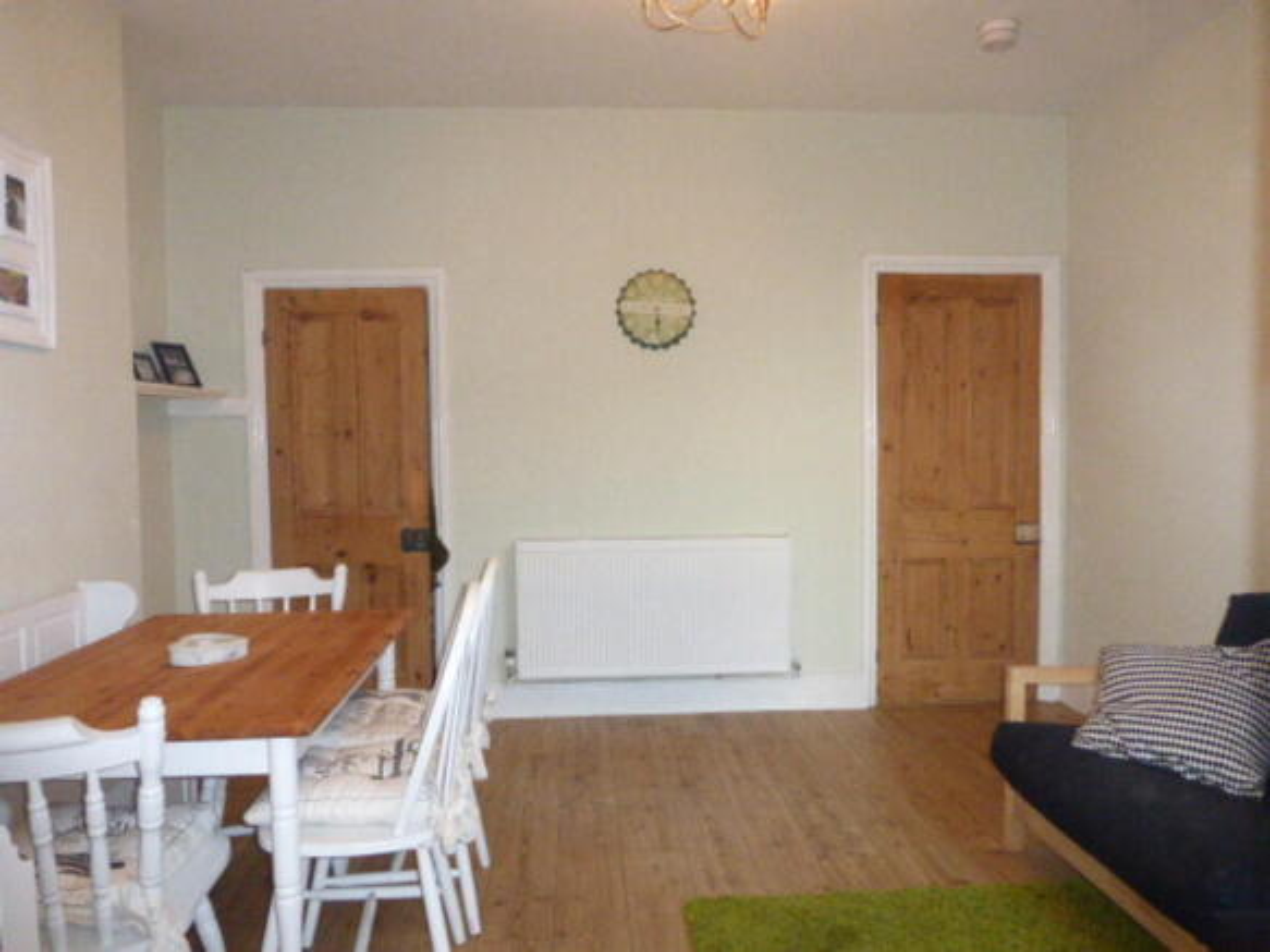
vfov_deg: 54.9
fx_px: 917
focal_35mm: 25
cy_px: 476
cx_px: 635
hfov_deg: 69.4
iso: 800
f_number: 3.3
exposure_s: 1/60
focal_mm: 4.3
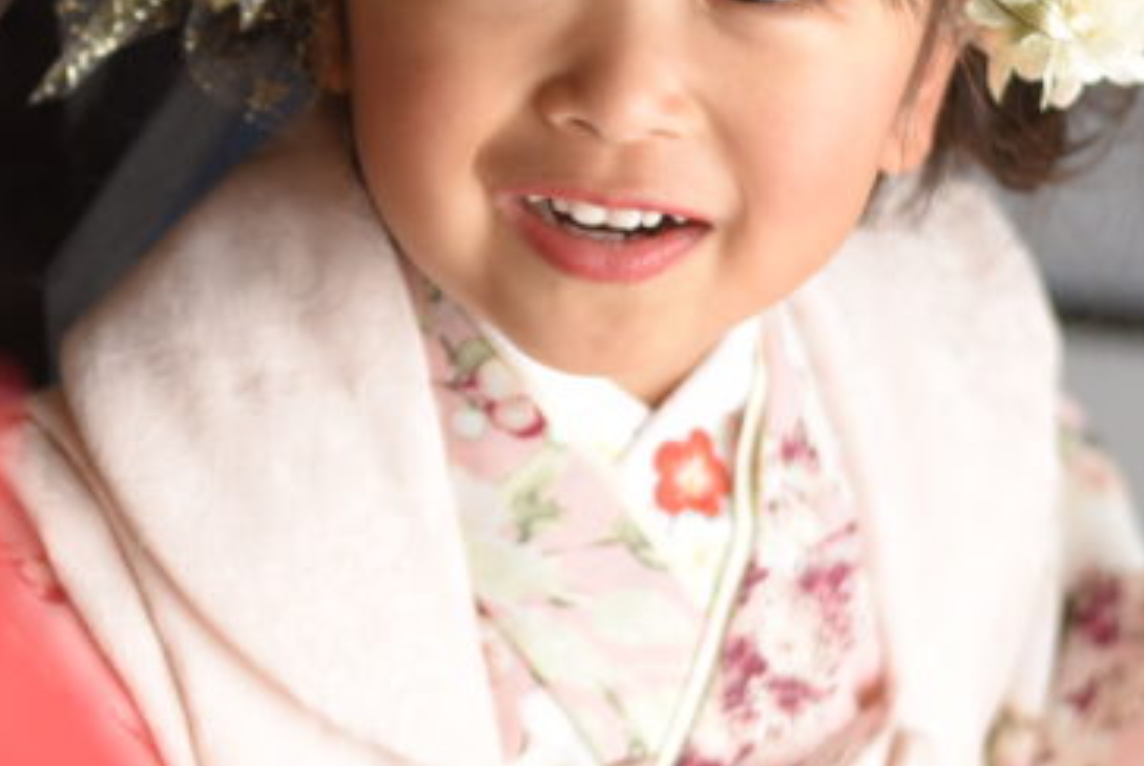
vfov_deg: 9.8
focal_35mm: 141
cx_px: -13
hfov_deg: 14.3
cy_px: 258
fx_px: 4486
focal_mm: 50
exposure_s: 1/160
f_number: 2.2
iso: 125
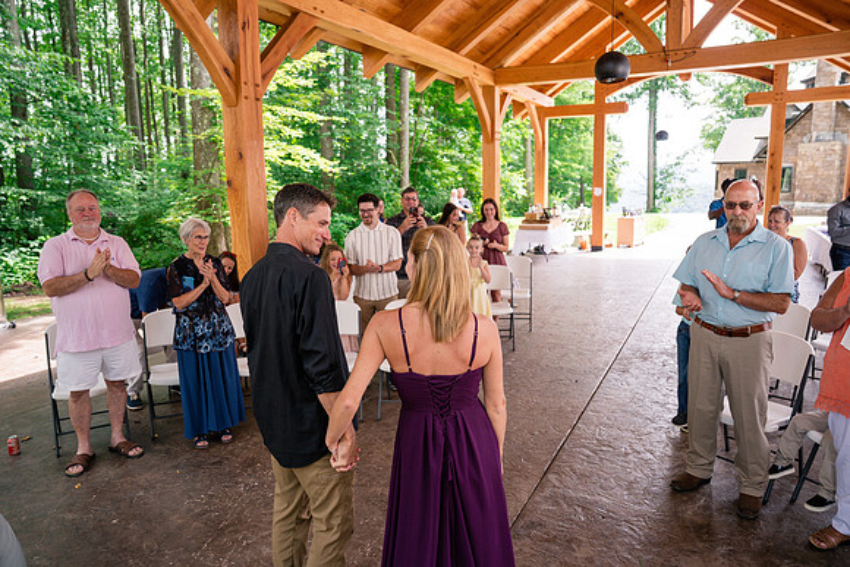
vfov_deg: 53.2
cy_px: 284
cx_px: 425
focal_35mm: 24
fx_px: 567
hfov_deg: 73.7
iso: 400
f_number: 2.8
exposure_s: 1/500
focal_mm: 24
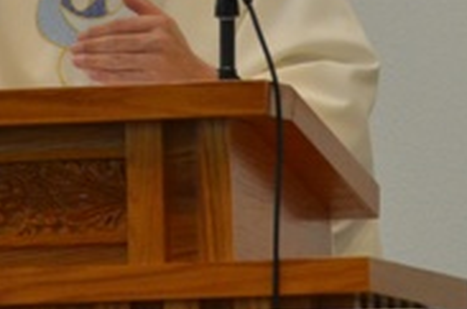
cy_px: -72
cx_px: 161
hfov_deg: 2.0
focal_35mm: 1052
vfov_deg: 1.3
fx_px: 13611
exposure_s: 1/60
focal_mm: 200
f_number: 5.6
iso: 1600
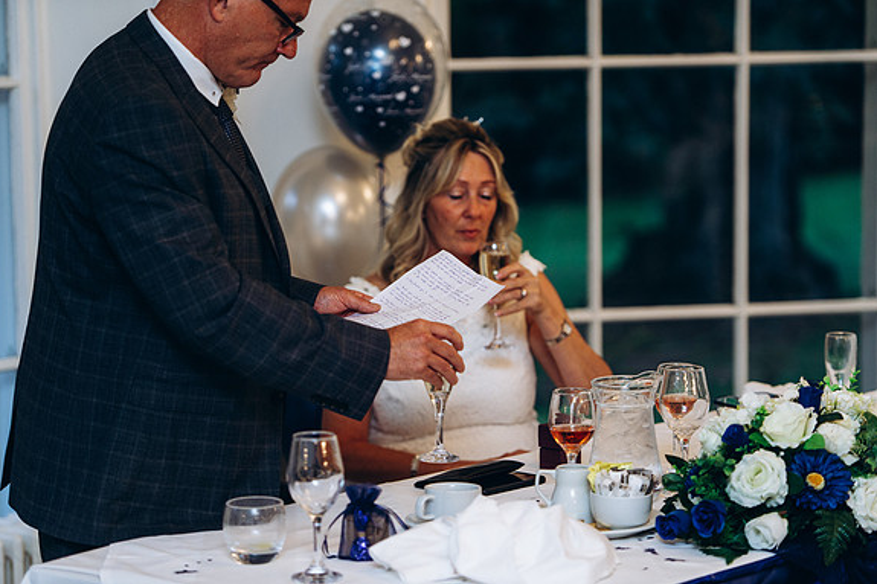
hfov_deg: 16.7
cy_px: 293
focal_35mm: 123
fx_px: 2995
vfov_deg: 11.1
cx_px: 438
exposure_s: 1/160
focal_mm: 122
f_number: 2.8
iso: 500
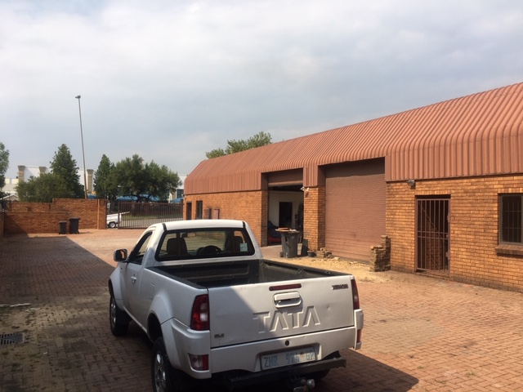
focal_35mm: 29
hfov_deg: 61.7
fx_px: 438
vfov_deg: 48.2
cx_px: 262
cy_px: 196
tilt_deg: +1.5
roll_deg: +0.2
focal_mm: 4.15
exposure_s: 1/2137
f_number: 2.2
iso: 25
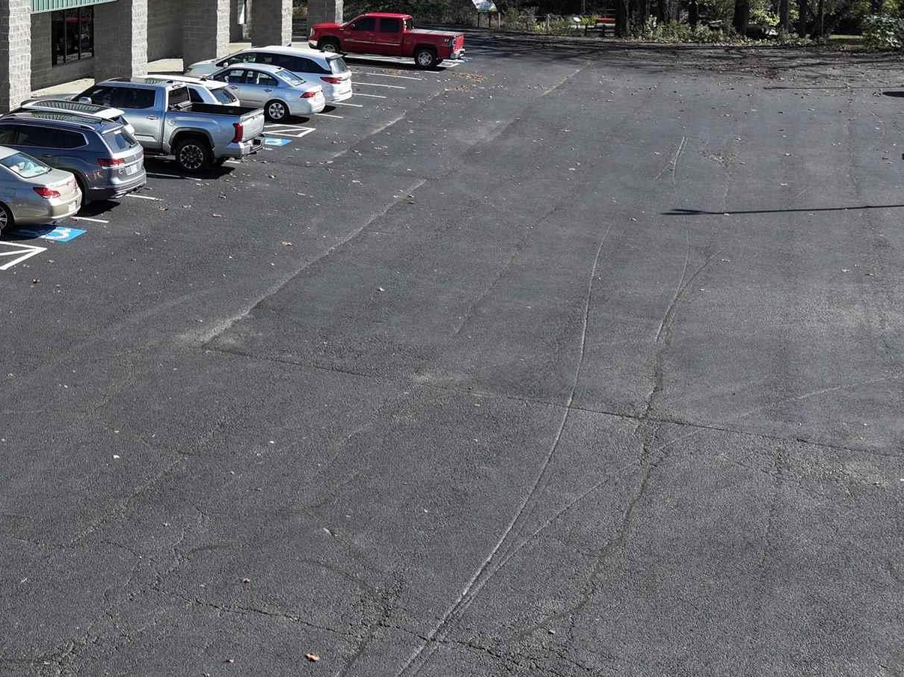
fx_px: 1592
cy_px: 96
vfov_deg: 23.5
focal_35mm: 61
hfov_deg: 29.9
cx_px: 41
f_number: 2.8
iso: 140
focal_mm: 12.29
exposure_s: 1/2000
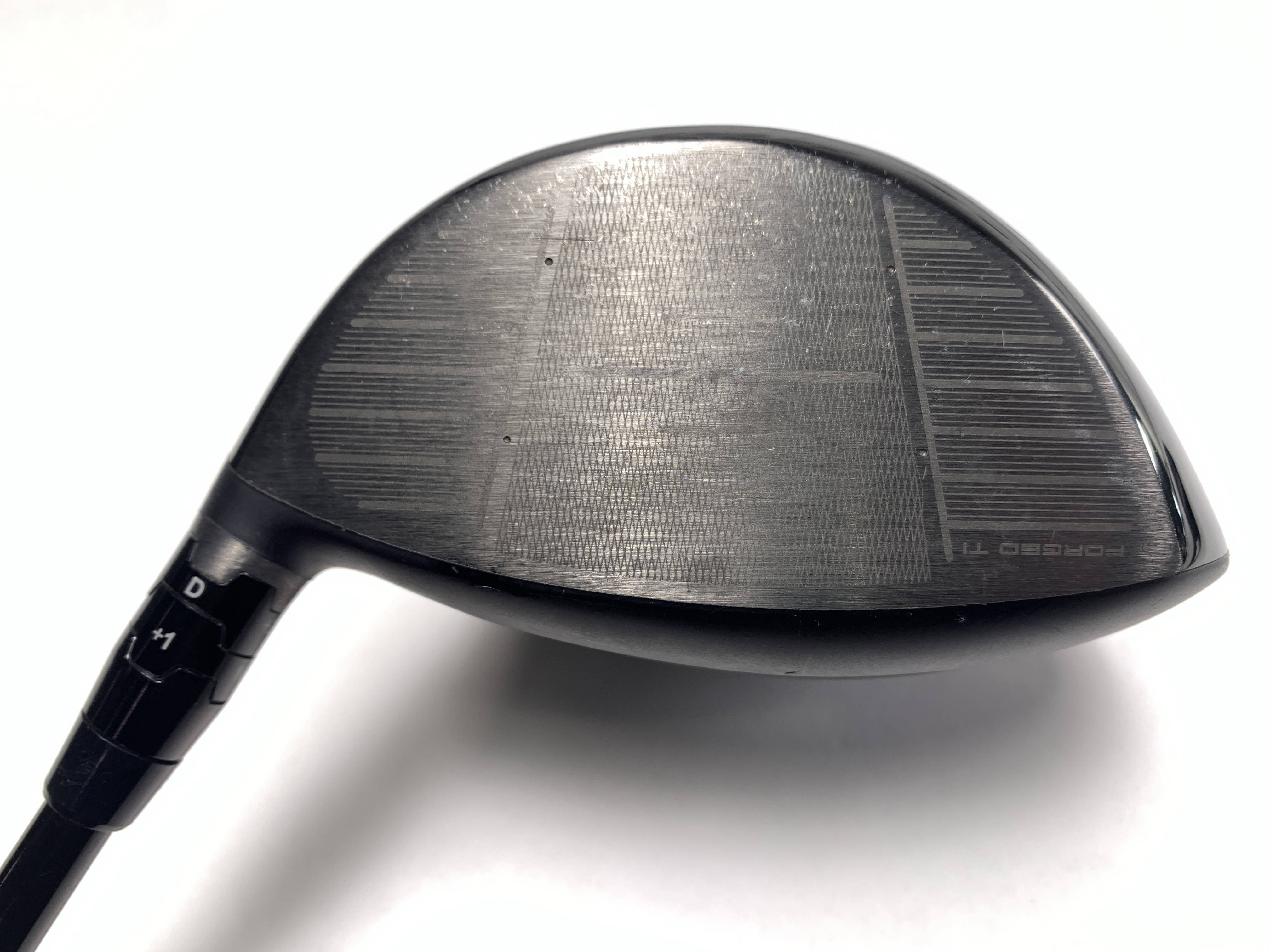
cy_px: 476
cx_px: 635
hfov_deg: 67.3
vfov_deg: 53.1
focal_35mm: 26
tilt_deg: -55.3
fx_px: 954
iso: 25
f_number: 1.8
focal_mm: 4.25
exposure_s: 1/120
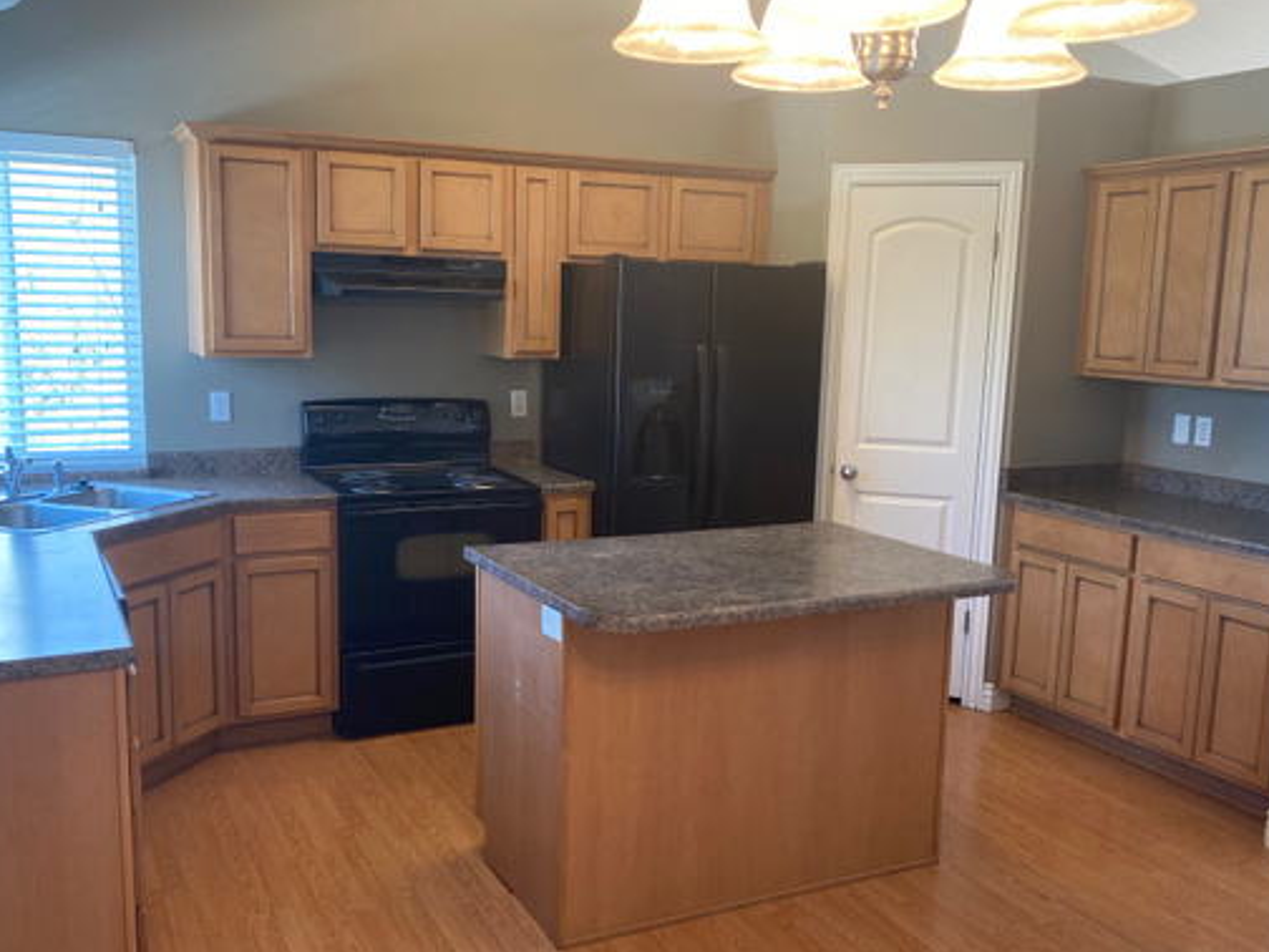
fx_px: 1210
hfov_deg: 55.3
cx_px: 617
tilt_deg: -9.5
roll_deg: -1.7
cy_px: 514
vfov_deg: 42.9
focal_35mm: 33
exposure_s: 1/60
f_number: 1.8
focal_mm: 4.25
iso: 80
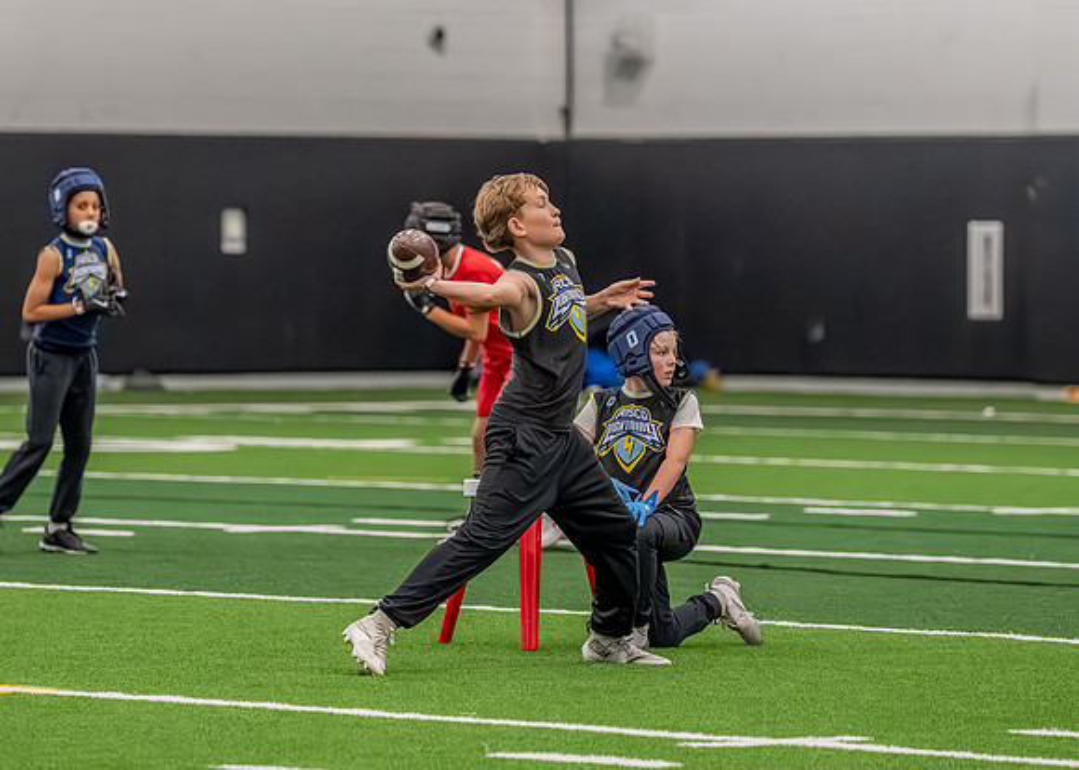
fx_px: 9120
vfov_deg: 4.8
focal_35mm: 298
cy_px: 312
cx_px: 455
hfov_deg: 6.8
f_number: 2.8
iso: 6400
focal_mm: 153
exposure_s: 1/1000
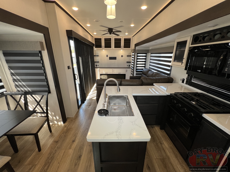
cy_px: 86
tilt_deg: -21.9
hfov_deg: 106.2
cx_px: 115
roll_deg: -0.3
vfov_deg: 89.9
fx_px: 86
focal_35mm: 13
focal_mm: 1.57
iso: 125
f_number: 1.8
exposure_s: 1/99
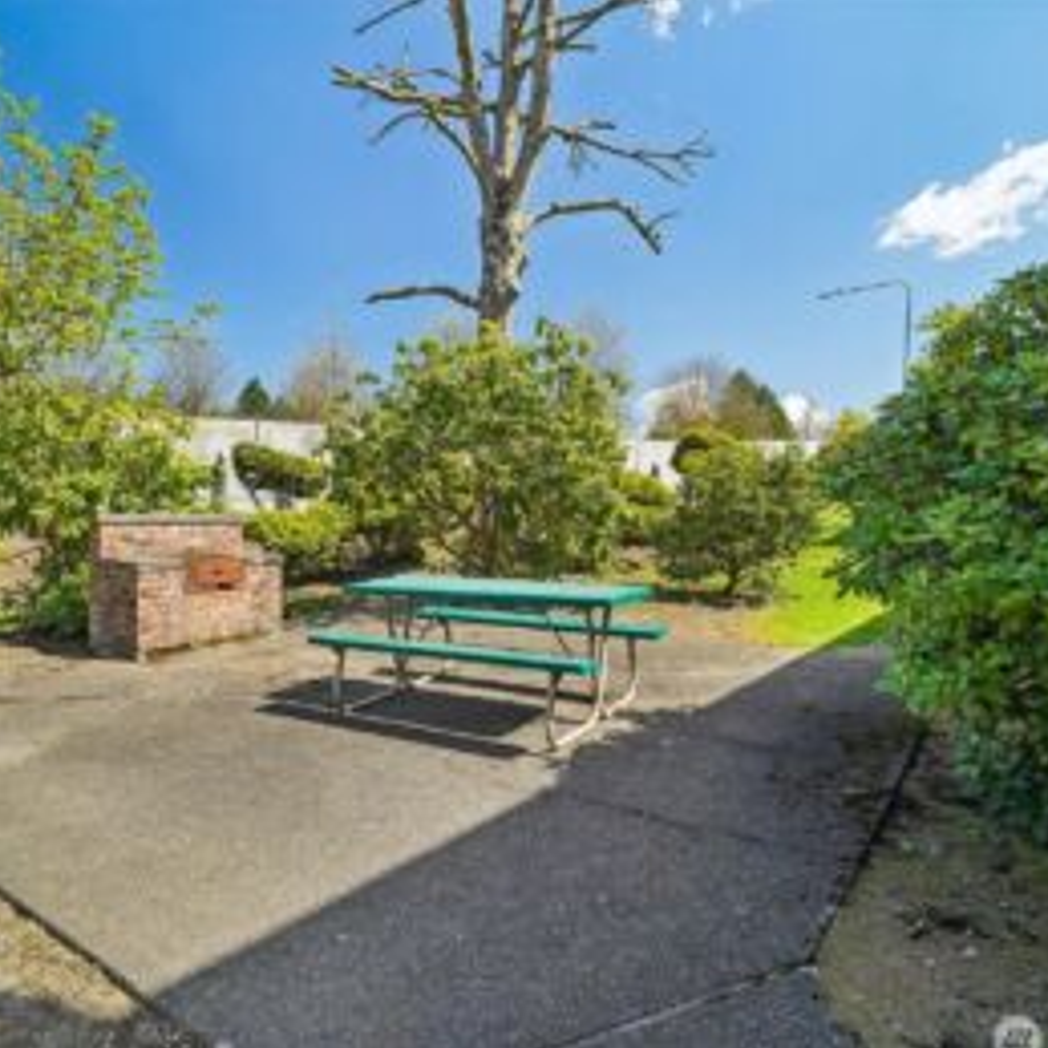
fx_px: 719
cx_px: 417
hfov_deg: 71.4
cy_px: 536
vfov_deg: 72.1
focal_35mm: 21
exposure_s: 1/1000
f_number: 8
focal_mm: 16
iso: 1600
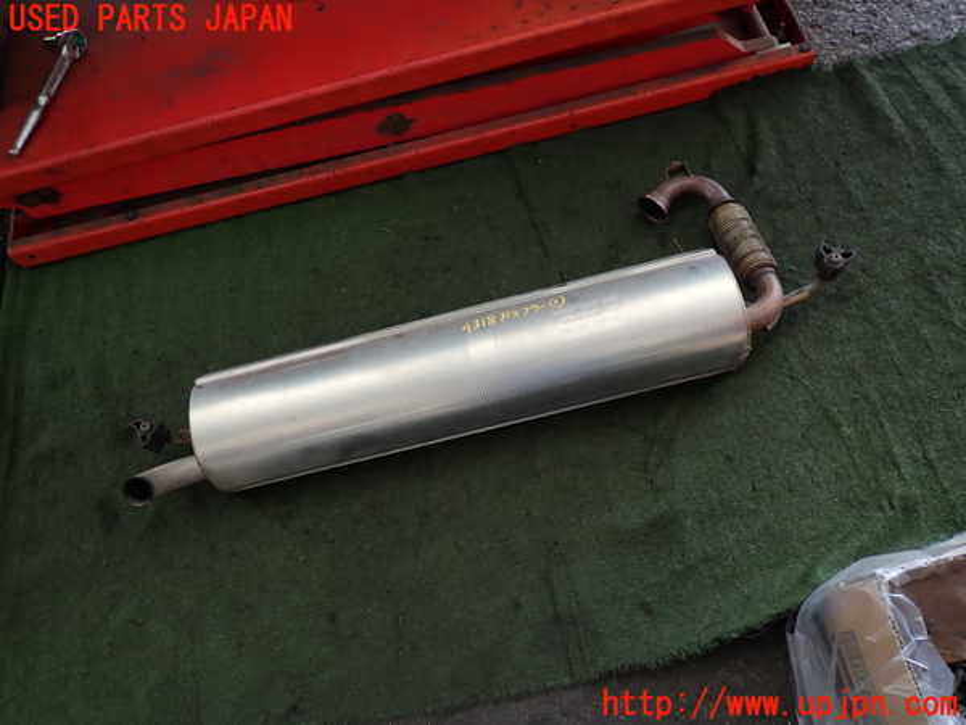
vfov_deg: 54.9
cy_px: 362
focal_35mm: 25
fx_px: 698
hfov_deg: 69.4
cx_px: 483
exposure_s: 1/60
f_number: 2
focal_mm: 4.5
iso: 100
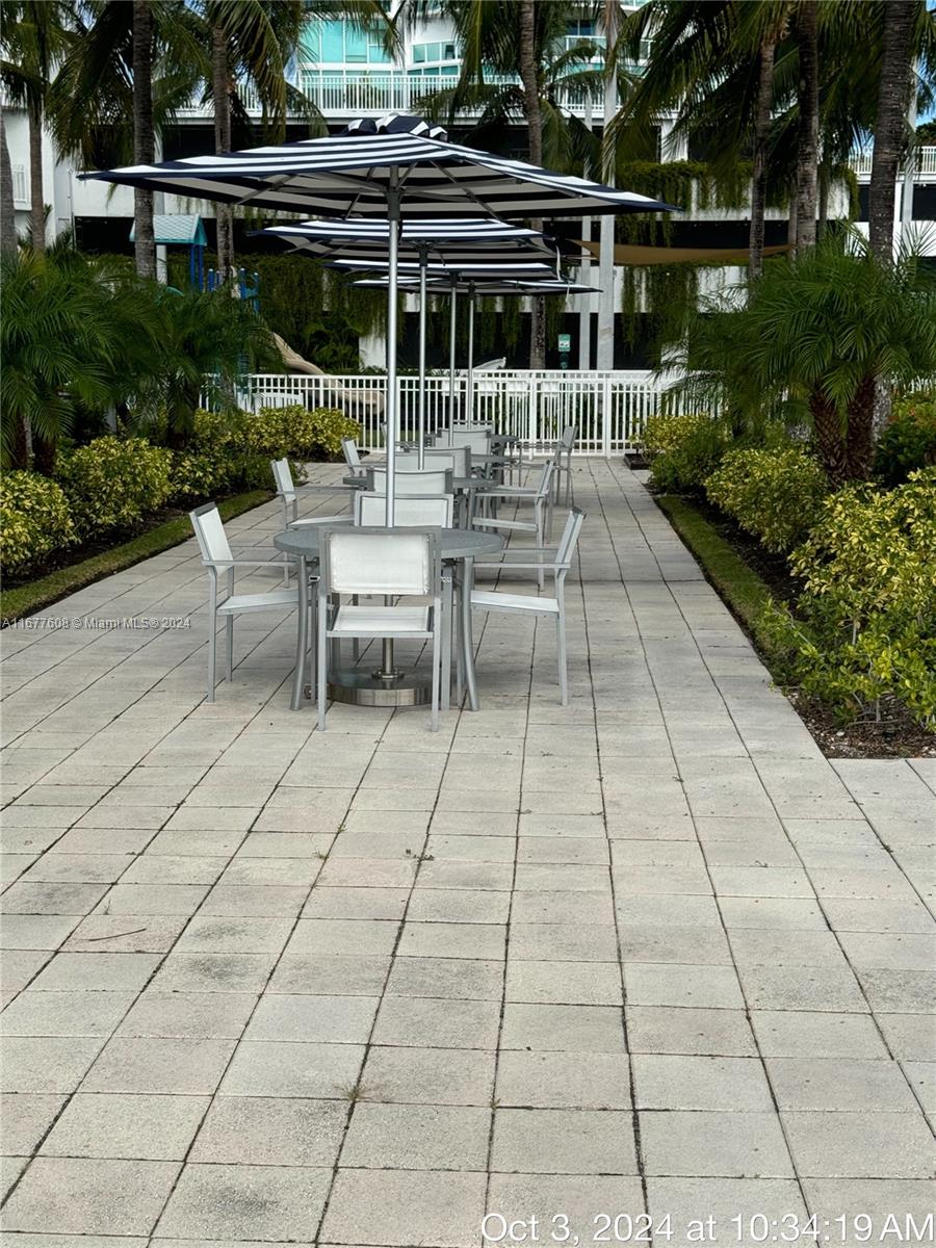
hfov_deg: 30.3
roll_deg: -0.4
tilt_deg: -9.4
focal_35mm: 48
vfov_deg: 39.7
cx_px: 468
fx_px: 1731
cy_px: 624
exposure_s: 1/3257
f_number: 1.78
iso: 64
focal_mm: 6.76
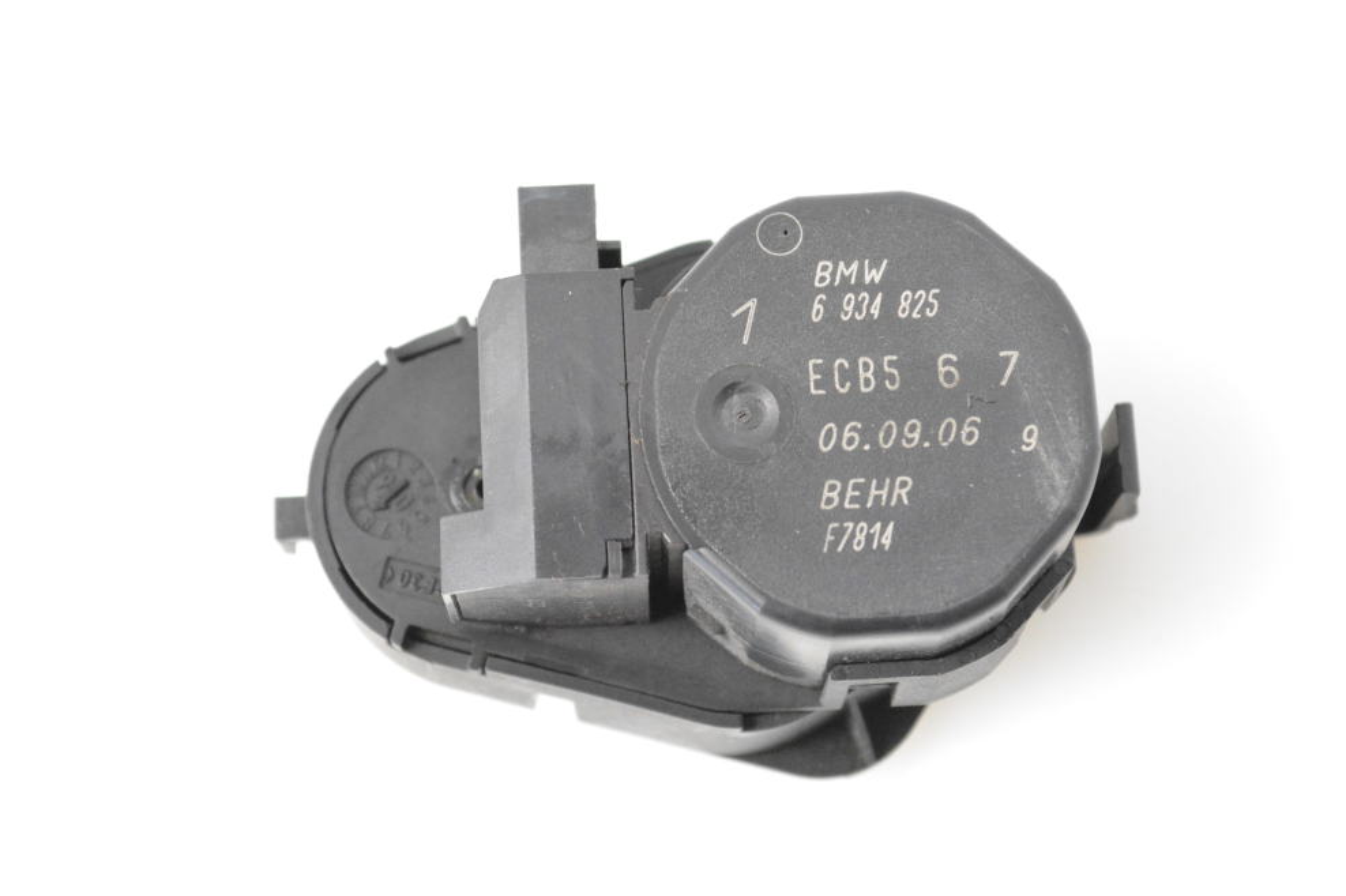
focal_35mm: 86
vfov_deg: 16.0
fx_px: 3196
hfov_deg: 23.8
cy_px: 440
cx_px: 672
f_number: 7.1
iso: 6400
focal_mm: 55
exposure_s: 1/200
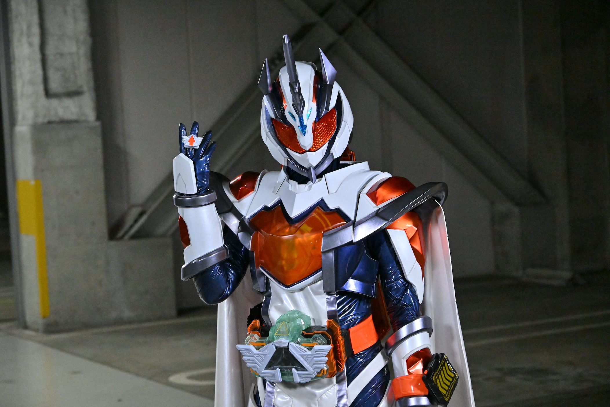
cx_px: 305
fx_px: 1373
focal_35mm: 81
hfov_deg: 25.1
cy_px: 204
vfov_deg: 16.9
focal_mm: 81
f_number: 6.3
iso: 10000
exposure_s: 1/500
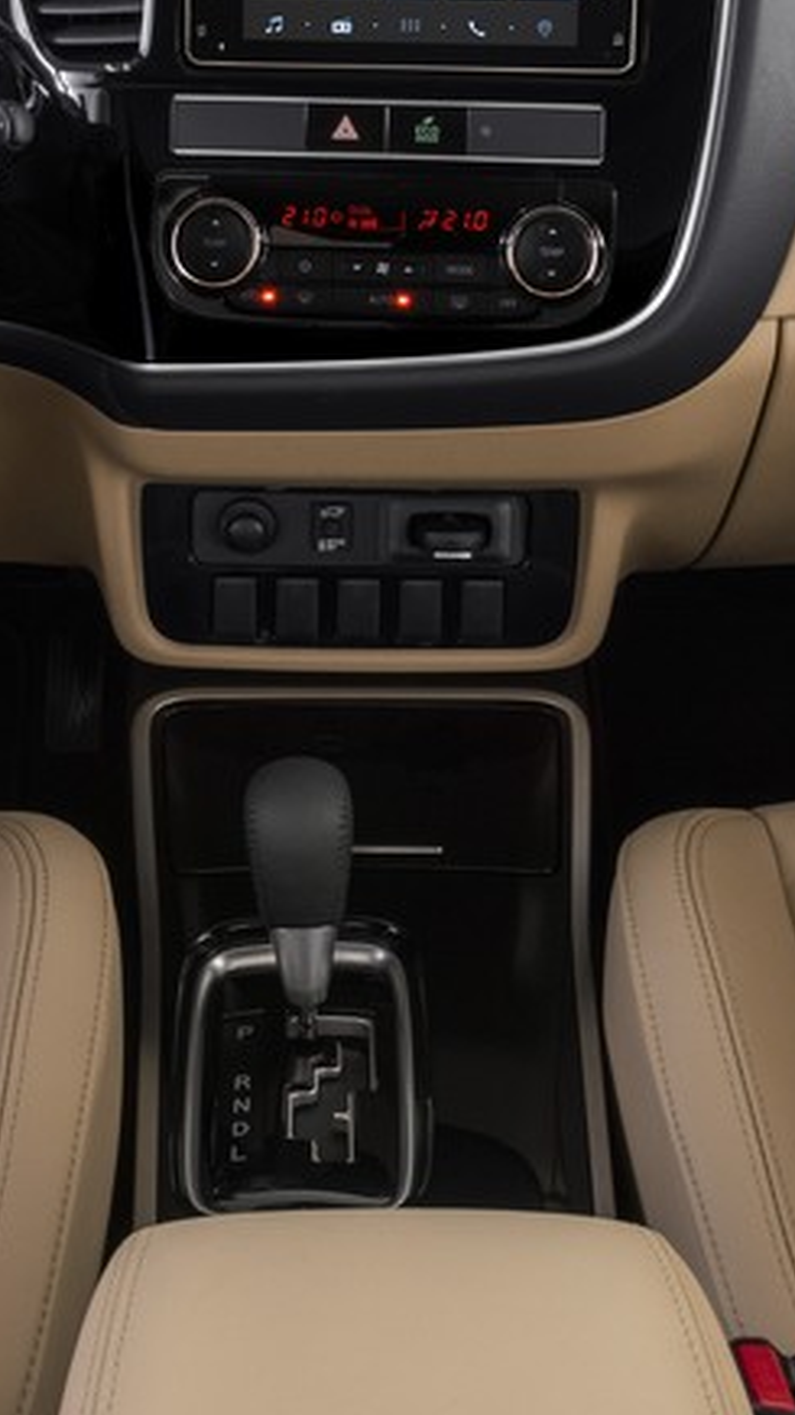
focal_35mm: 59
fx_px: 2213
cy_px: 346
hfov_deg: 20.4
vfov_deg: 34.7
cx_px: 354
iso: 250
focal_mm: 24
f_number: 18
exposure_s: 1/30
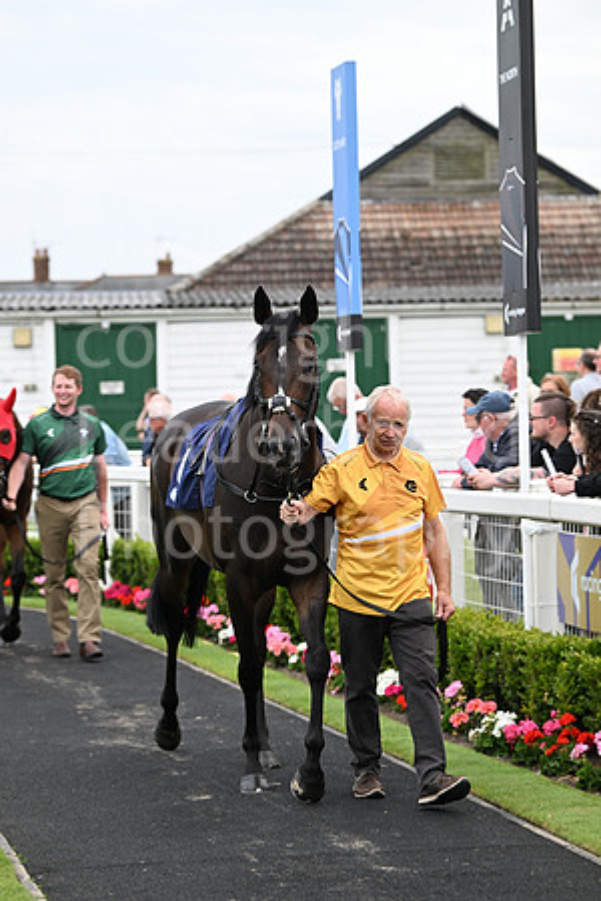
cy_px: 450
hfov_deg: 11.8
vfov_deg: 17.6
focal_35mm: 116
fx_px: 2905
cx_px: 300
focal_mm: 116
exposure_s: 1/1250
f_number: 4.5
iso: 800
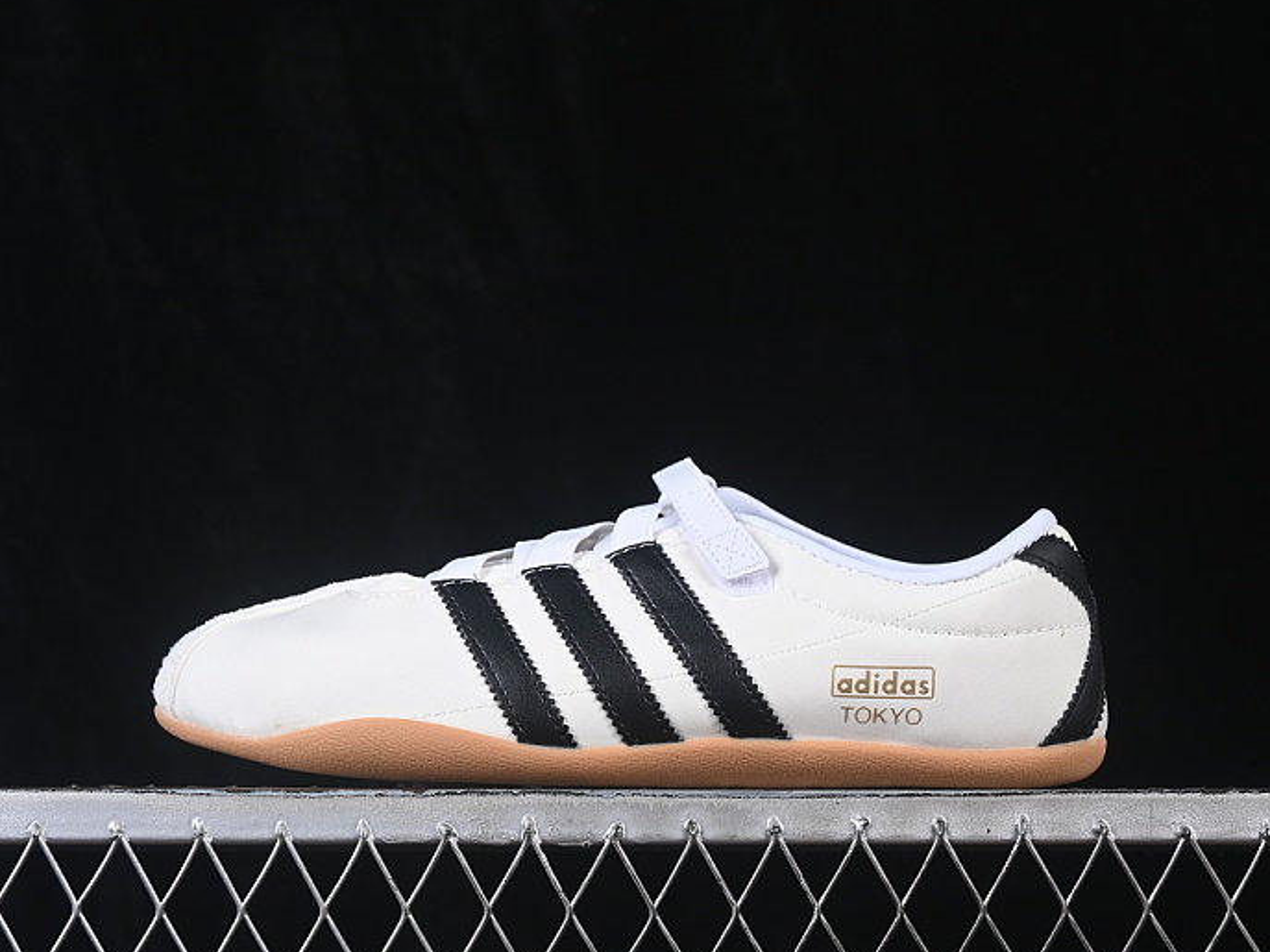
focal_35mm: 84
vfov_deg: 17.6
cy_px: 480
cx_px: 636
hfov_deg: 23.3
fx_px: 3081
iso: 160
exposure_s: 1/80
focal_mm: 50
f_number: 8
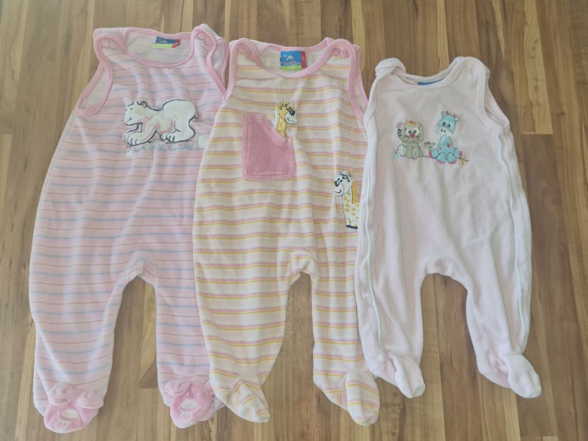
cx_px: 294
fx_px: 442
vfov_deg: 53.1
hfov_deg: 67.3
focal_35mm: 26
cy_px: 220
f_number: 1.8
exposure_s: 1/100
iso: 76
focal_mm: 5.4
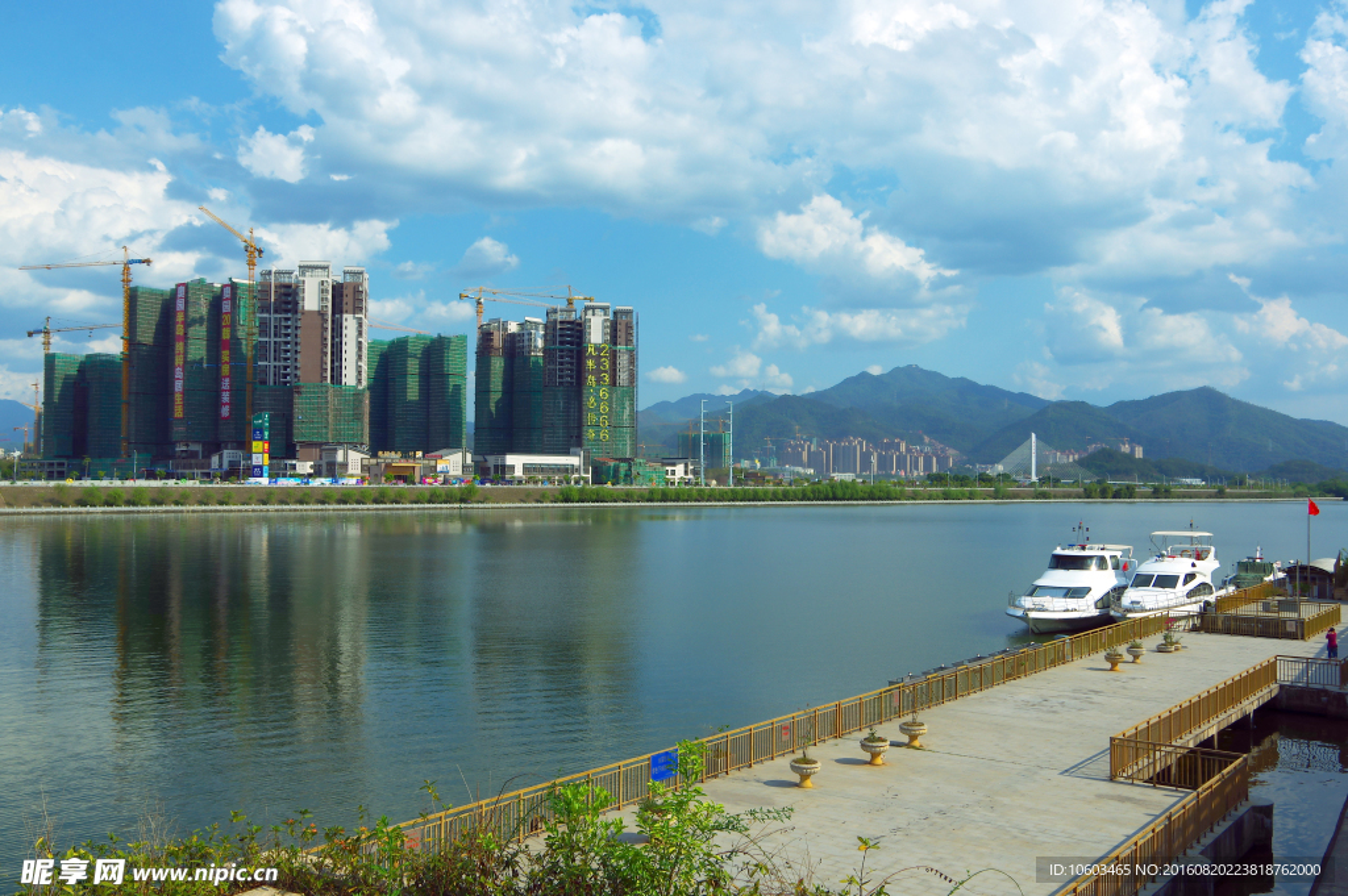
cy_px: 448
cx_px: 674
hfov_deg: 60.3
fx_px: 1160
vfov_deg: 42.3
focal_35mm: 31
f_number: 13
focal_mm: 21
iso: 100
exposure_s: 1/250
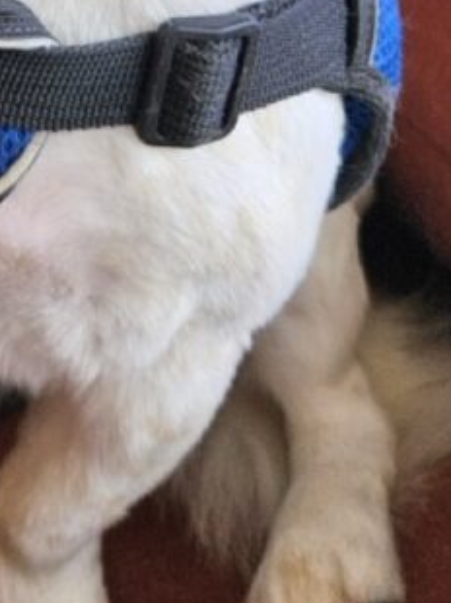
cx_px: -76
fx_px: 1322
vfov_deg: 21.5
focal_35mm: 76
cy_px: -303
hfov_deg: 18.4
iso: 80
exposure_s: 1/207
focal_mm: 5.4
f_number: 1.8
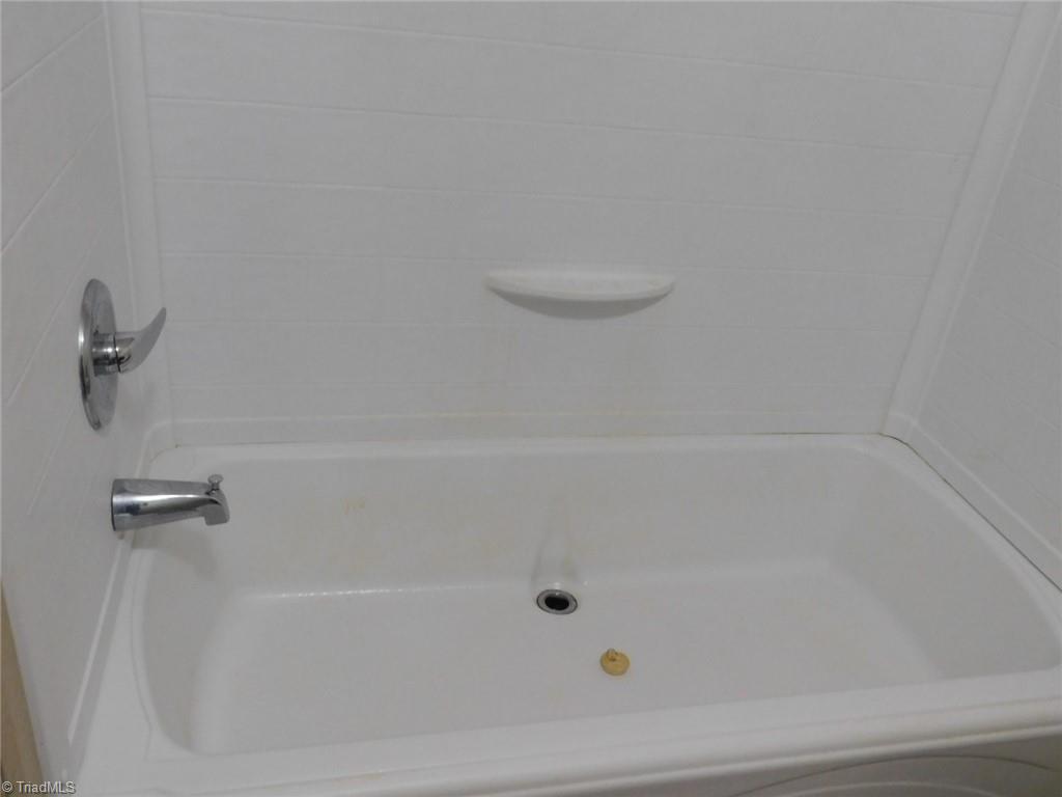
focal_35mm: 30
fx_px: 920
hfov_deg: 60.0
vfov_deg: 46.8
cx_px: 531
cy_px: 398
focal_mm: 5.3
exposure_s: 1/25
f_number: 3.2
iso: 400
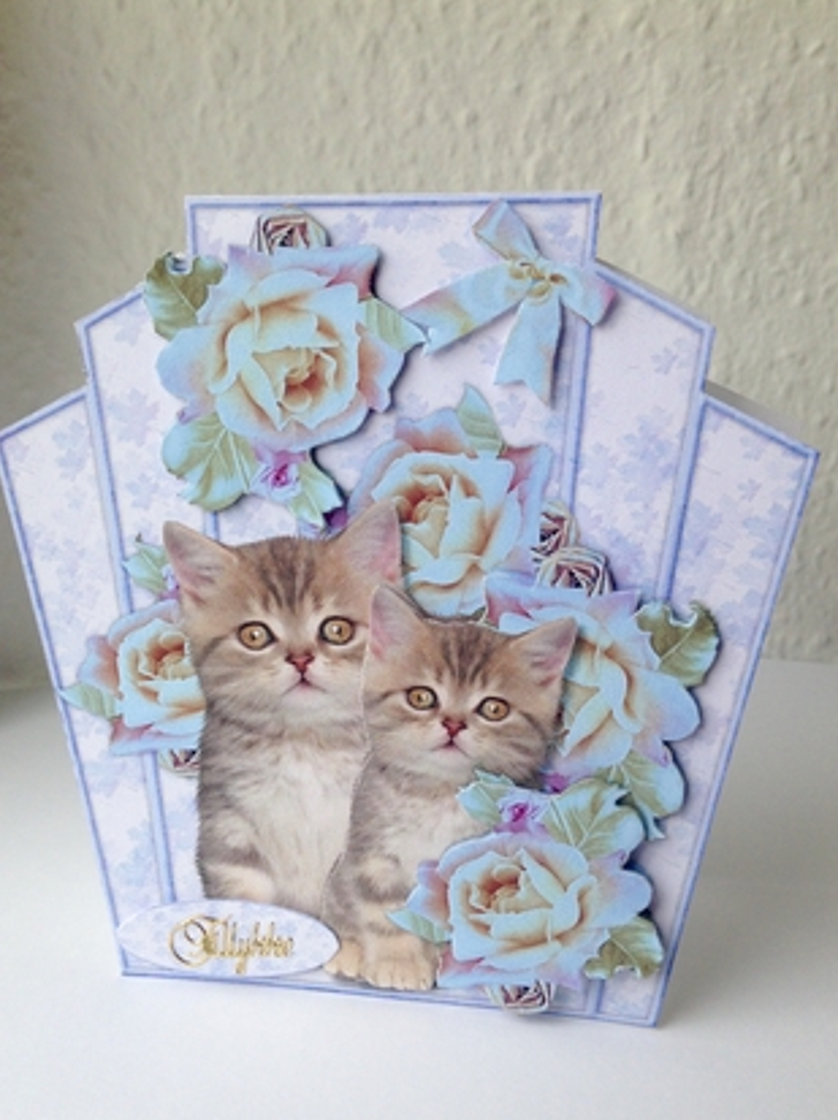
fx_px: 1164
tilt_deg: -20.9
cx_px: 408
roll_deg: +0.2
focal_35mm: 36
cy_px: 564
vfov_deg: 51.4
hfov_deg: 39.6
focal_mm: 4.12
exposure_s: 1/299
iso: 50
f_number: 2.4
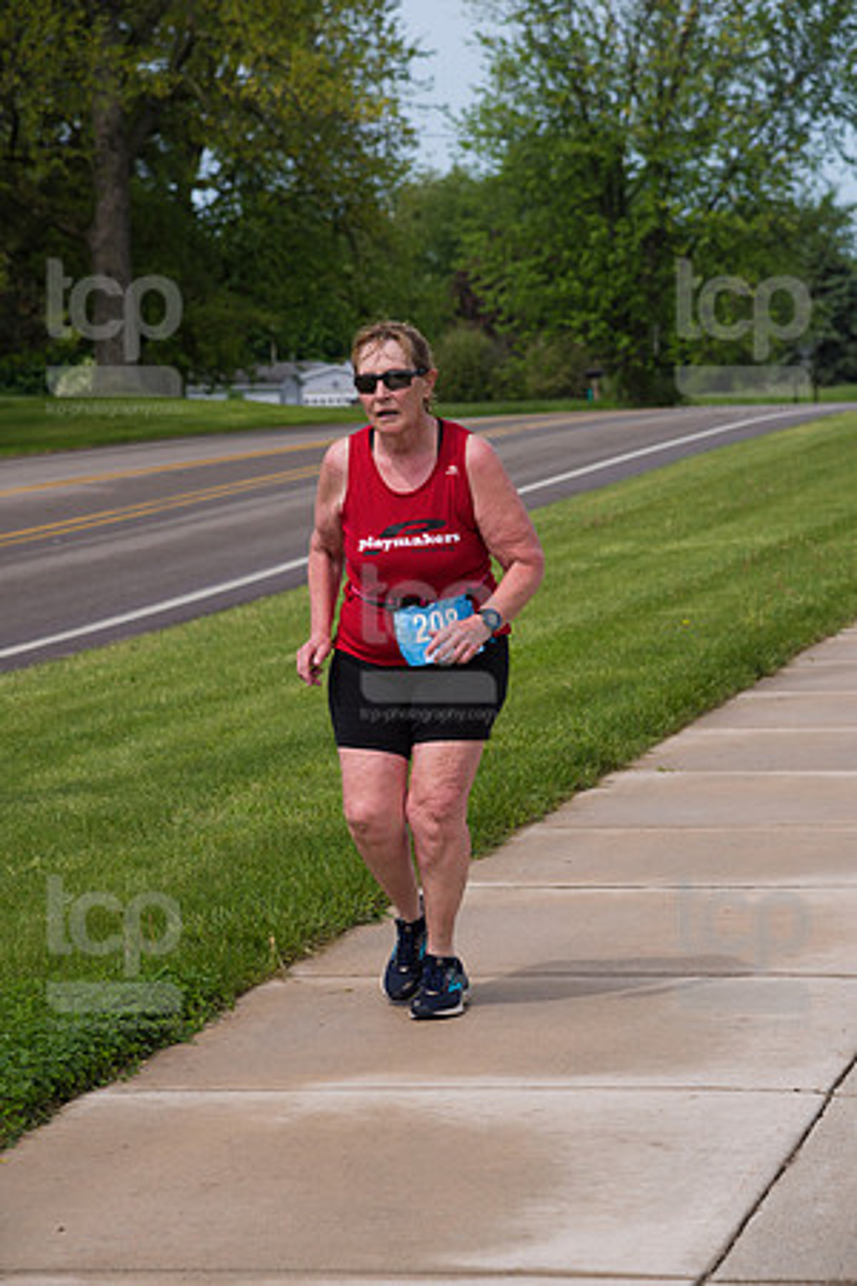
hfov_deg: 11.4
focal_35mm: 120
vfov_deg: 17.1
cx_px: 428
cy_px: 643
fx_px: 4285
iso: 200
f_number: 6.3
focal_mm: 120
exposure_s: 1/640
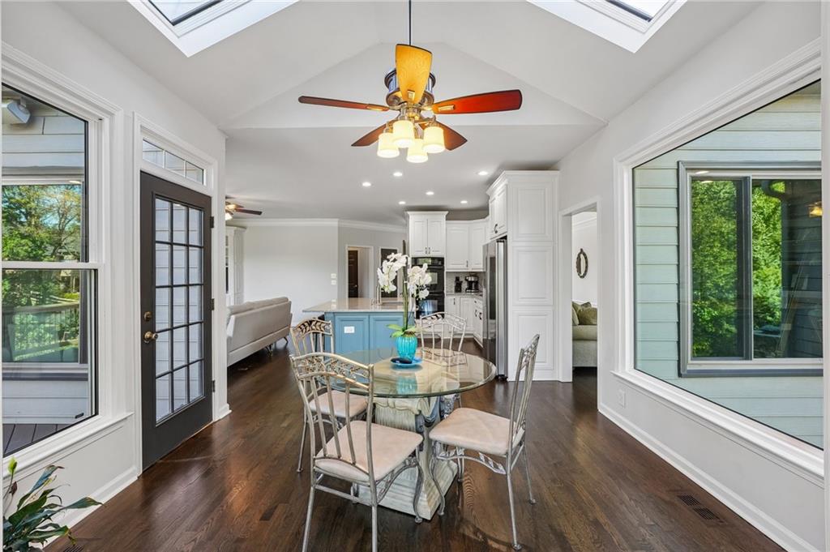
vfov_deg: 81.1
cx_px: 415
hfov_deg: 104.3
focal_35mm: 14
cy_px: 276
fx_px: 323
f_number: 8
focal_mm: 14
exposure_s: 1/20
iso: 320
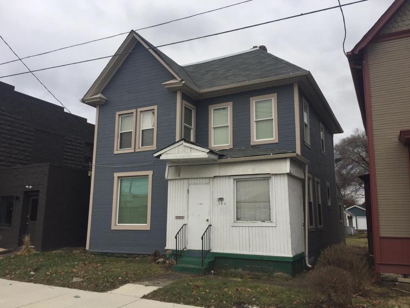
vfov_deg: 48.2
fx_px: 343
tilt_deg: +10.4
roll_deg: -0.9
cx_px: 205
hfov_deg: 61.7
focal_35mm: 29
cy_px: 154
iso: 32
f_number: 2.2
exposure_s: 1/507
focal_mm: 4.15
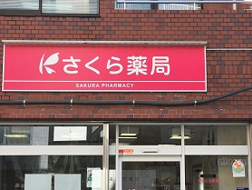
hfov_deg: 38.0
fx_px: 364
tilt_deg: +8.1
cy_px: 144
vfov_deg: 28.7
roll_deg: -0.5
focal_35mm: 50
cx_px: 102
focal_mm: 4.15
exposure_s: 1/346
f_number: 2.2
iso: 25
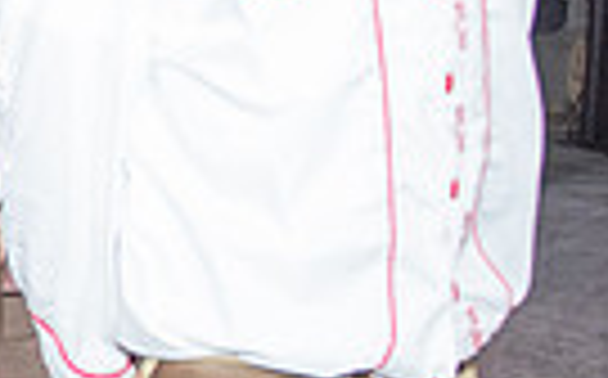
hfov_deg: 16.7
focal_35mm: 105
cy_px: 124
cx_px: -473
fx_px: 1738
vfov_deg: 12.4
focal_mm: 24
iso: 800
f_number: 3.2
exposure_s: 1/160
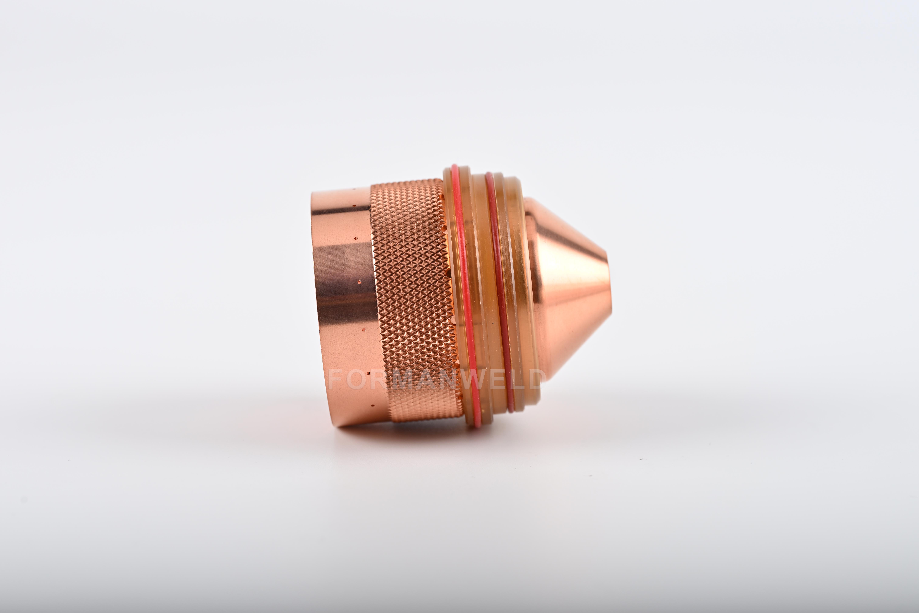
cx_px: 460
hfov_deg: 19.5
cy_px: 306
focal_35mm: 105
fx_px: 2680
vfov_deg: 13.0
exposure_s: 1/200
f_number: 10
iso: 100
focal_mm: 105
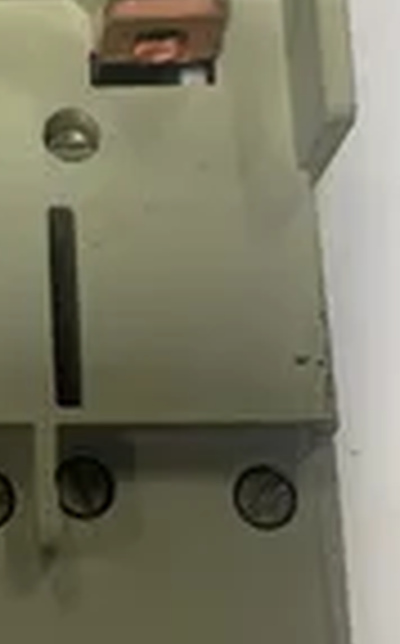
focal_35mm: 77
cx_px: -90
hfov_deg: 16.2
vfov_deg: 26.7
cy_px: 230
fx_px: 1347
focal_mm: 4.25
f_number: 1.8
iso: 80
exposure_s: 1/120
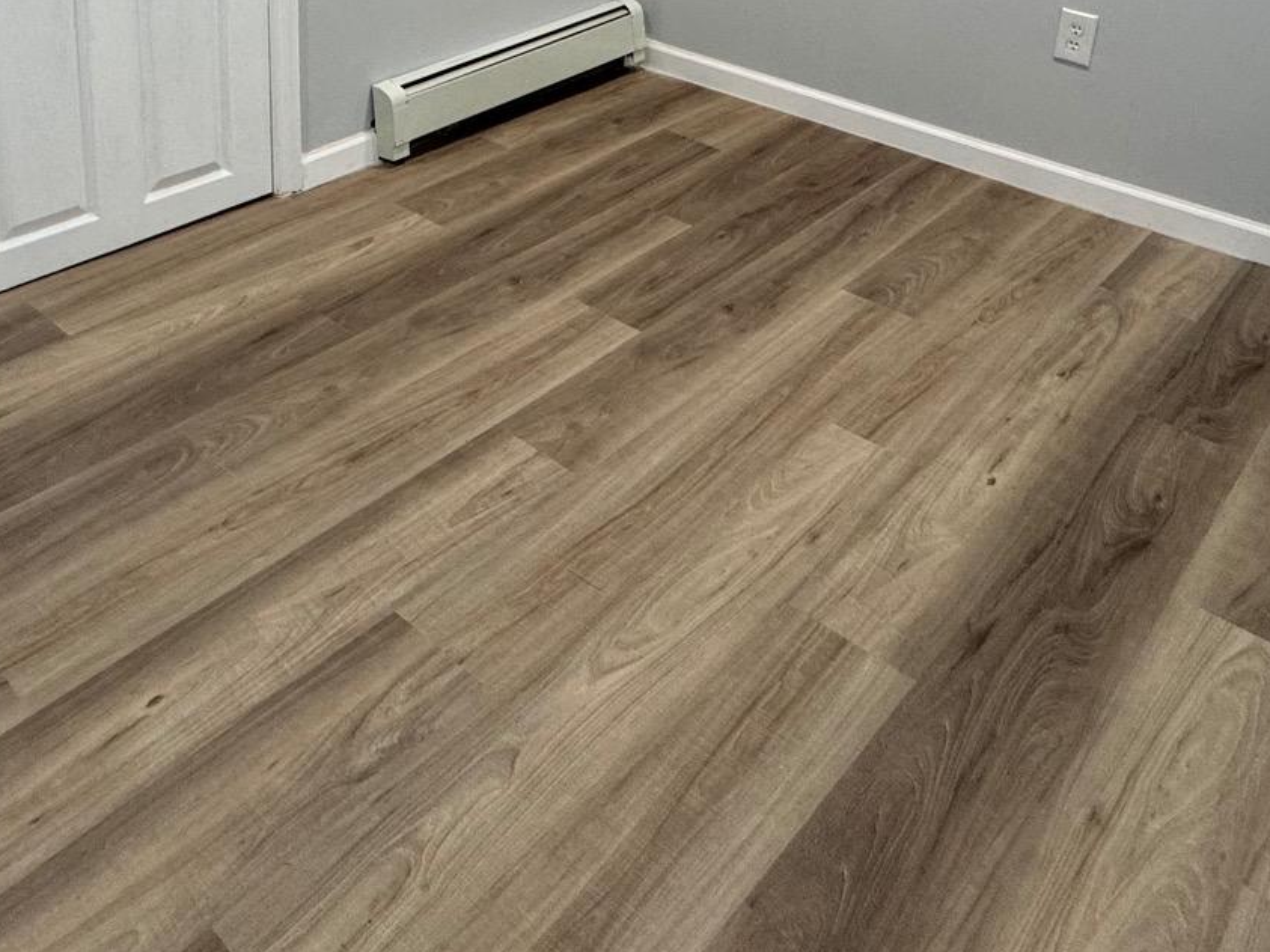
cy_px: -54
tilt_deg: -15.0
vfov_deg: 36.4
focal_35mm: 34
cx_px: 466
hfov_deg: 53.3
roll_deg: -1.4
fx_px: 1247
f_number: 2.2
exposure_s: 1/99
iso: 160
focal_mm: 2.22
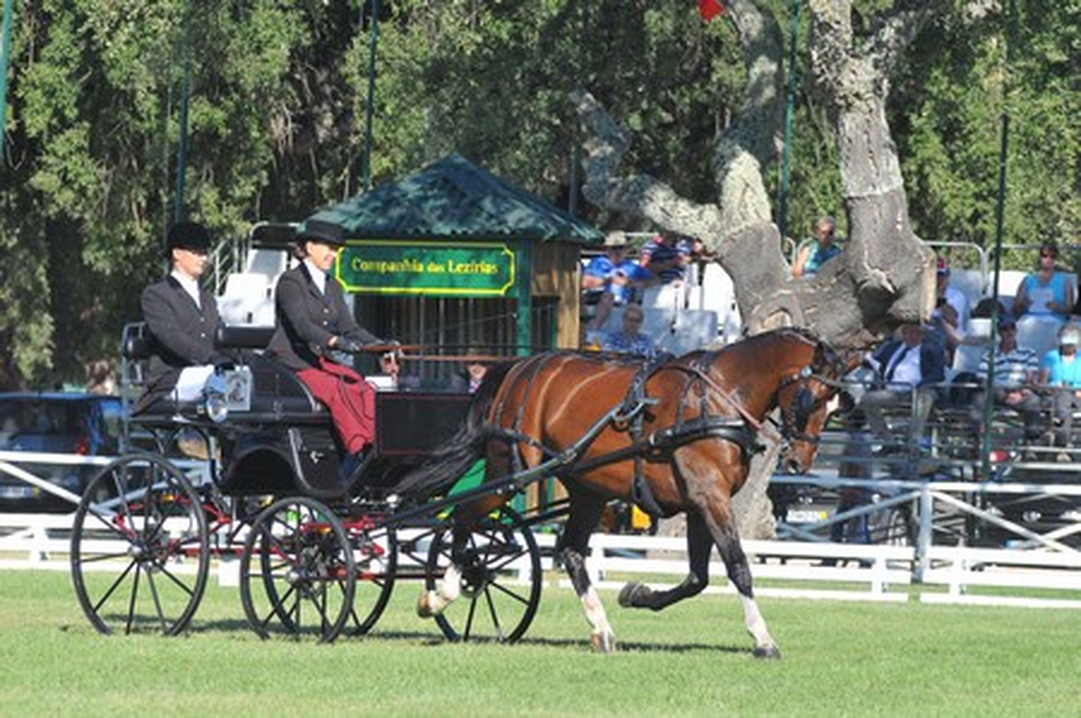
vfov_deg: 6.1
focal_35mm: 225
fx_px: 6749
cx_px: 540
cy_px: 359
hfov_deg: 9.2
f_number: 5.6
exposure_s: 1/800
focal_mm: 150
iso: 400
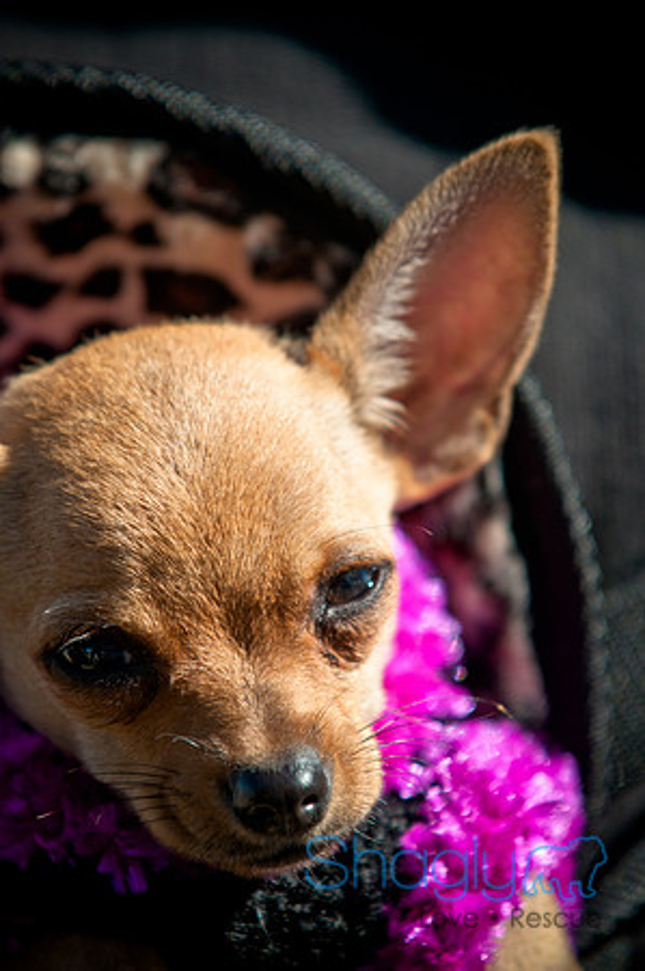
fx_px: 8081
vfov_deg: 6.9
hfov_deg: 4.6
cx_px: 322
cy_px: 486
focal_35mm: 300
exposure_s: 1/800
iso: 200
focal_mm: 200
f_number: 5
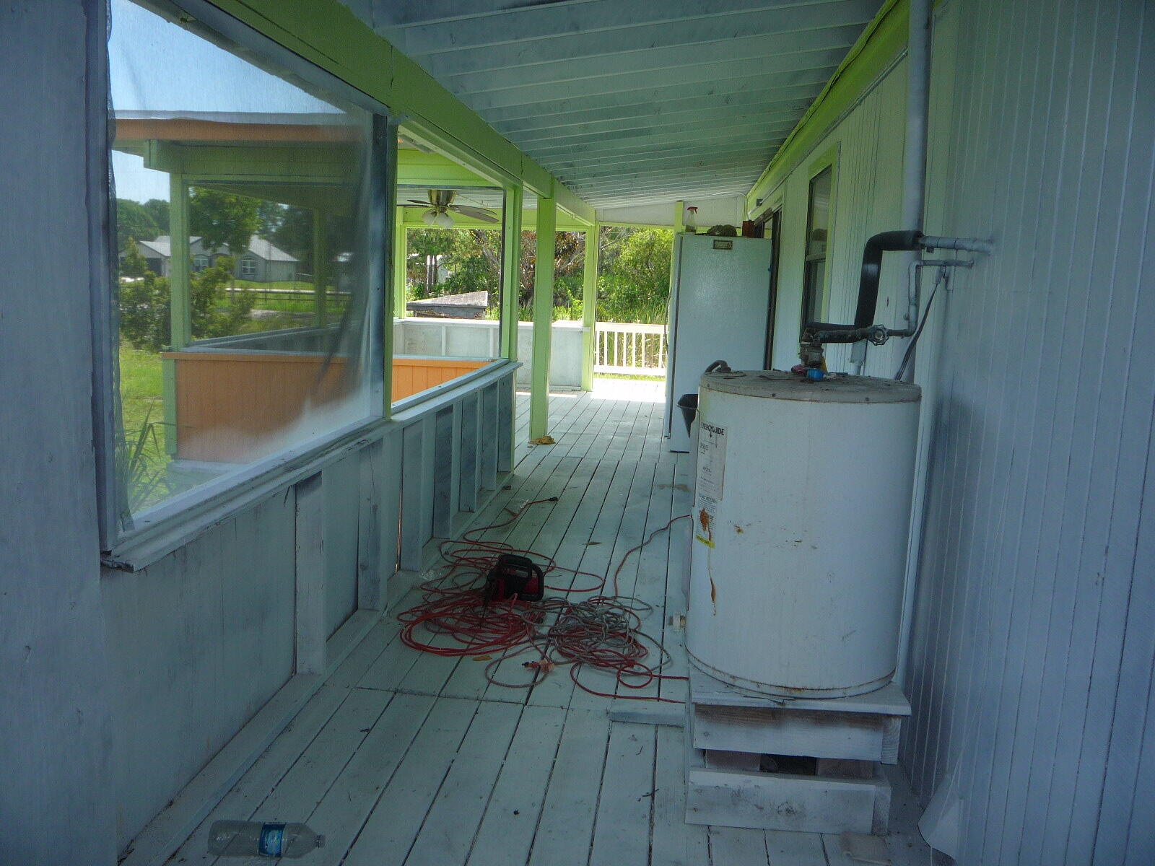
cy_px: 433
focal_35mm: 30
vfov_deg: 46.8
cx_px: 578
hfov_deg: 60.0
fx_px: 1001
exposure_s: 1/200
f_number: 4
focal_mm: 5.2
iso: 100
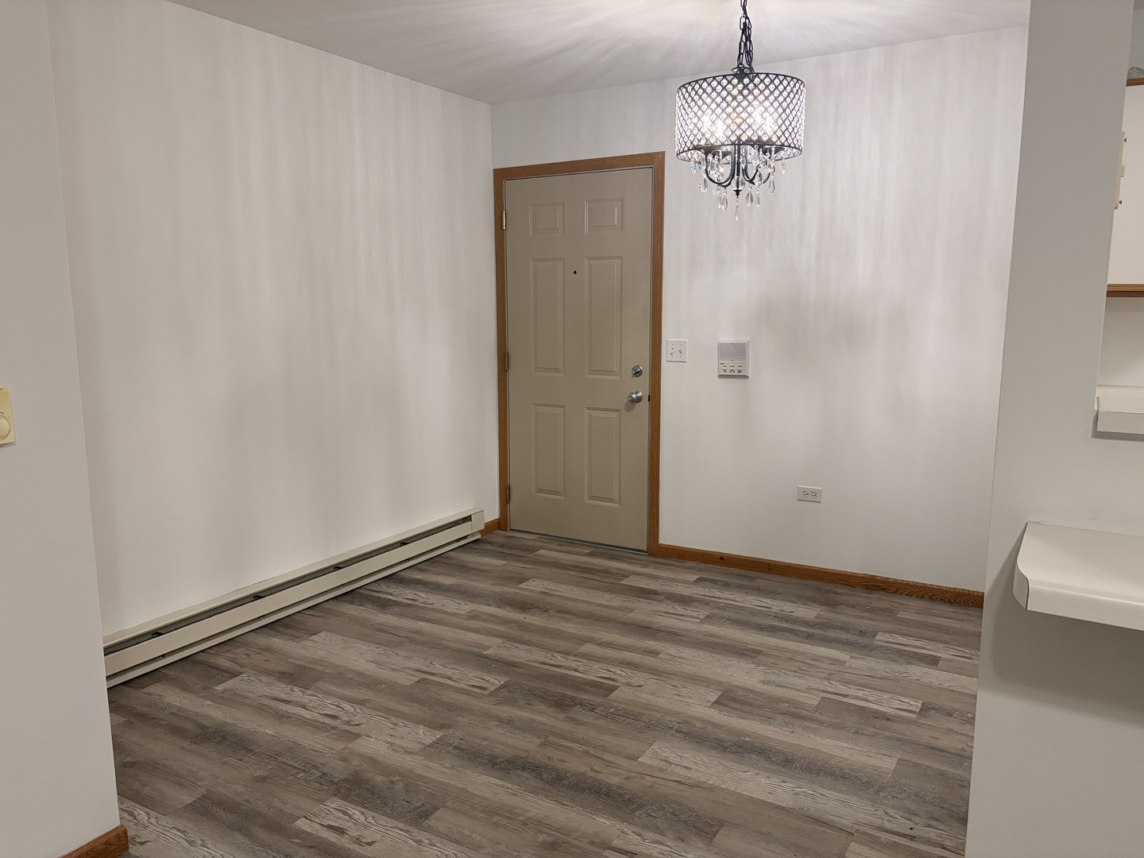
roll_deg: +1.1
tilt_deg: -8.3
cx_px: 572
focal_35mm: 26
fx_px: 859
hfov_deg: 67.3
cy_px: 429
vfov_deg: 53.1
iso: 160
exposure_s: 1/120
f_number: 1.6
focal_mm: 5.96
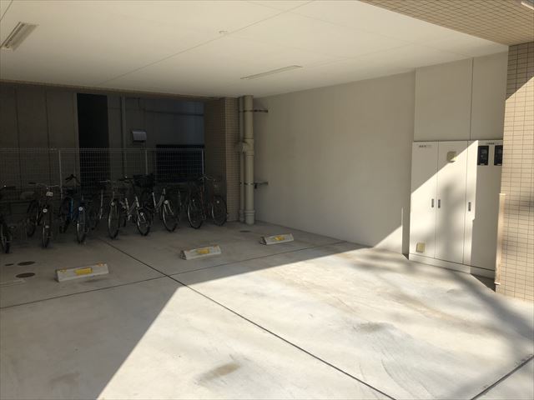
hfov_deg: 63.4
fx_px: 432
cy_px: 200
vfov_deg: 49.7
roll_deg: +1.1
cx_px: 267
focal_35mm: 28
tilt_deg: -5.4
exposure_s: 1/1715
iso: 20
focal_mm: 3.99
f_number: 1.8
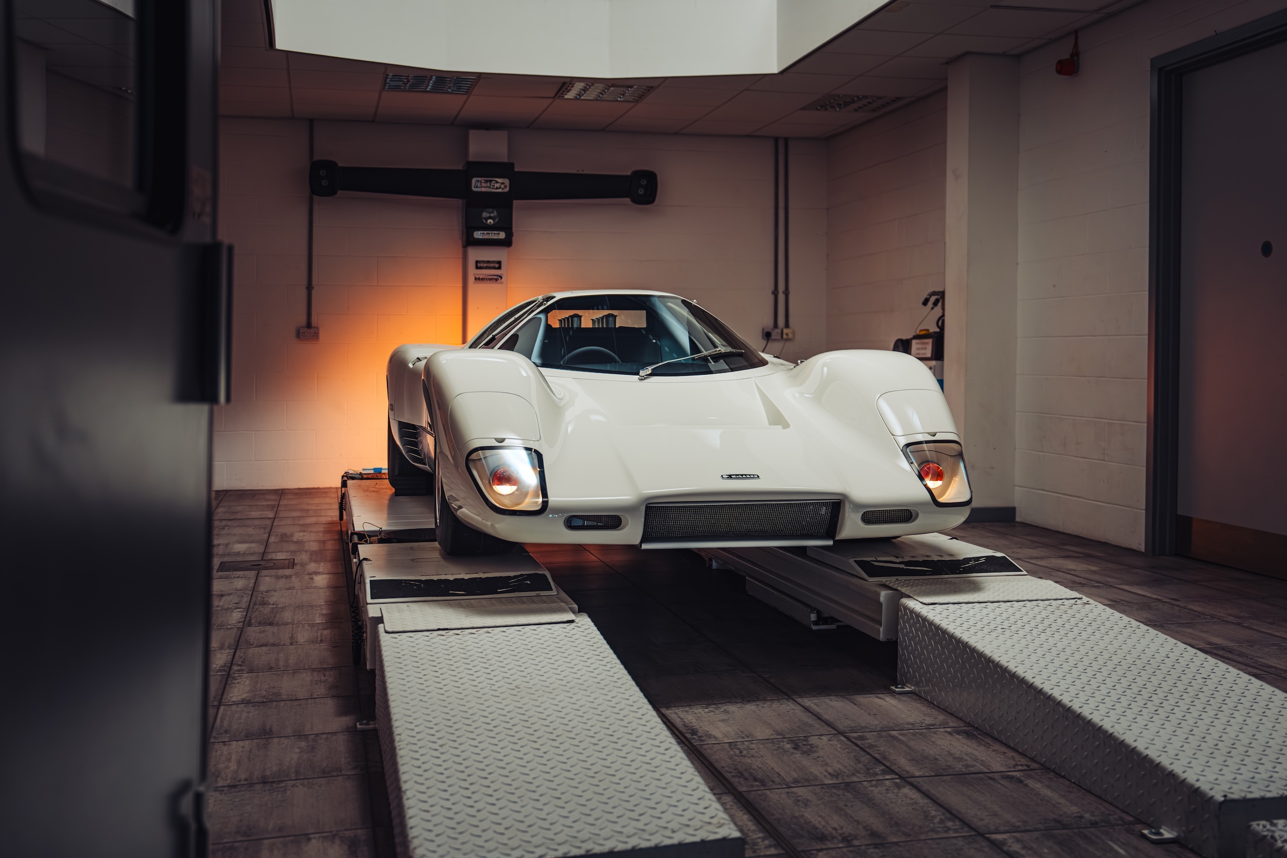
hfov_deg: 51.9
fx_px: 1323
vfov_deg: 35.9
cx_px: 644
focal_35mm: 37
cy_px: 429
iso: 400
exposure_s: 1/80
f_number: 2.8
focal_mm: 37
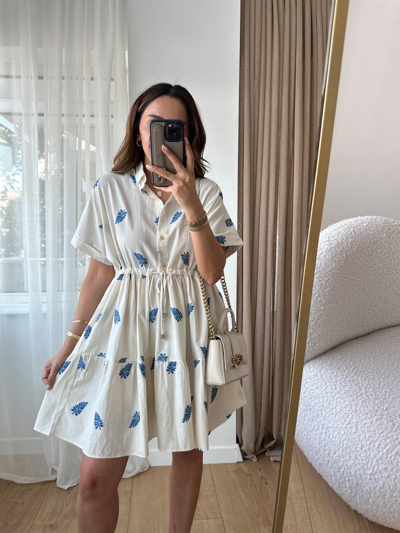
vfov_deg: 71.6
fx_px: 370
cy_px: 266
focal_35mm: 24
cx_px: 200
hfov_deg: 56.8
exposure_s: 1/121
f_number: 1.78
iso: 100
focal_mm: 6.86
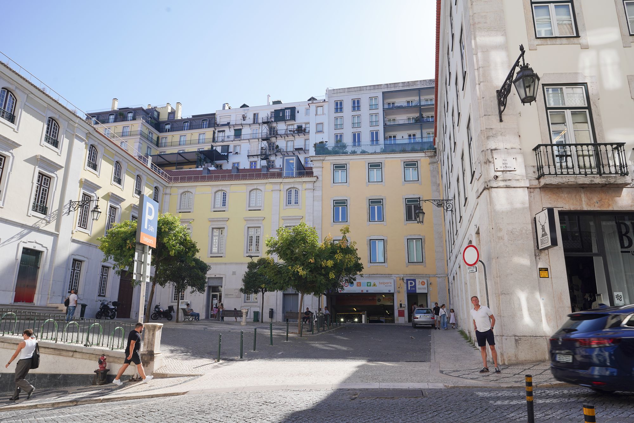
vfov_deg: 53.1
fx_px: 423
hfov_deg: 73.7
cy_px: 212
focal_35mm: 24
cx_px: 317
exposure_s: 1/100
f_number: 11
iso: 100
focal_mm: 24
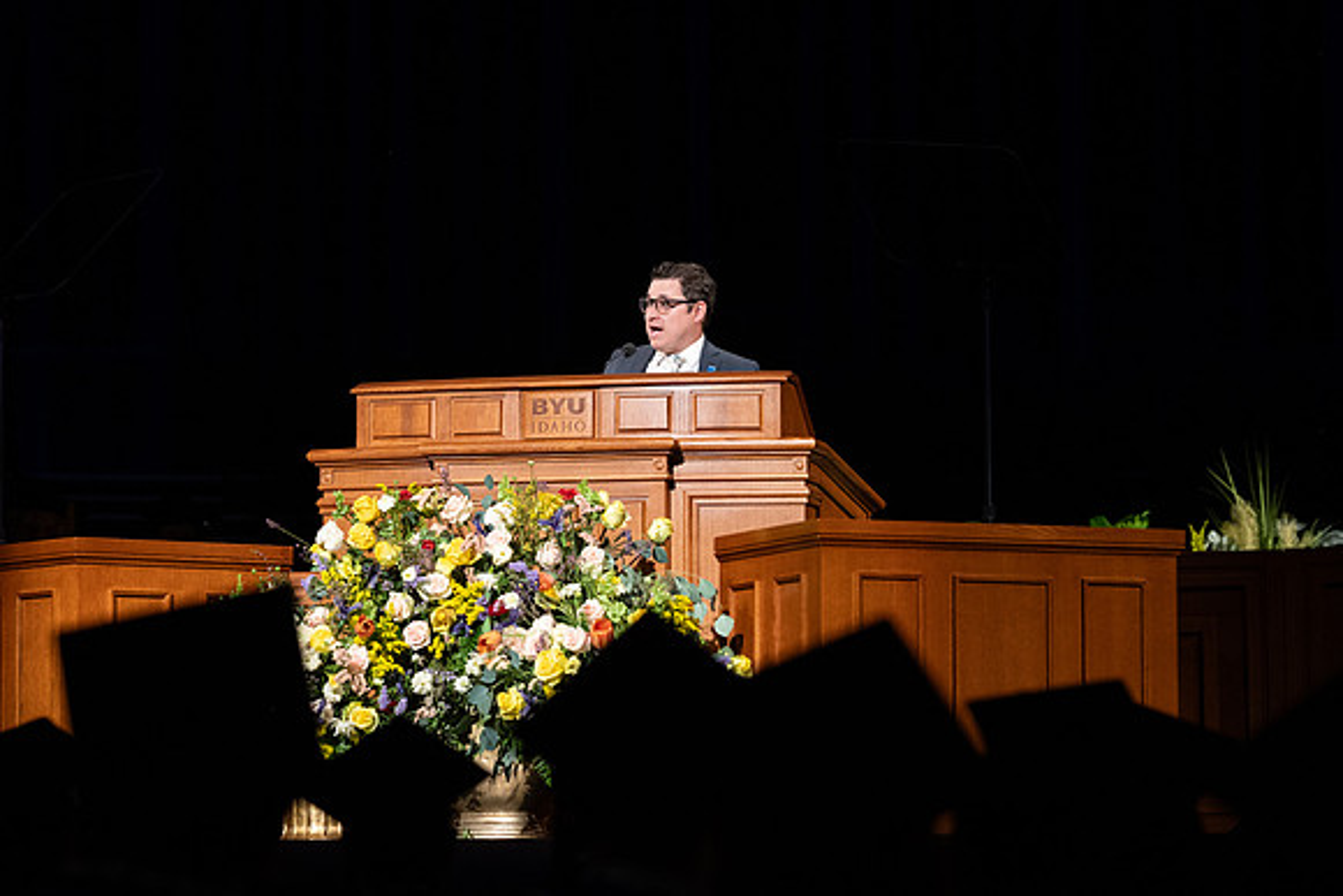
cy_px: 309
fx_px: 4726
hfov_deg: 16.2
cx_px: 660
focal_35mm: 127
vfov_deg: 10.8
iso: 1600
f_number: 2.8
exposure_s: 1/320
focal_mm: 85
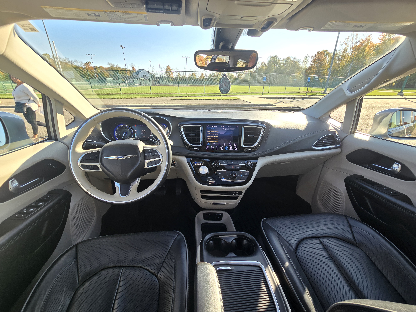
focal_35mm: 13
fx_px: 156
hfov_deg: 106.2
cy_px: 156
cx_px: 208
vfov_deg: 89.9
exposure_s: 1/202
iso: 50
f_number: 2.2
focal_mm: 2.2
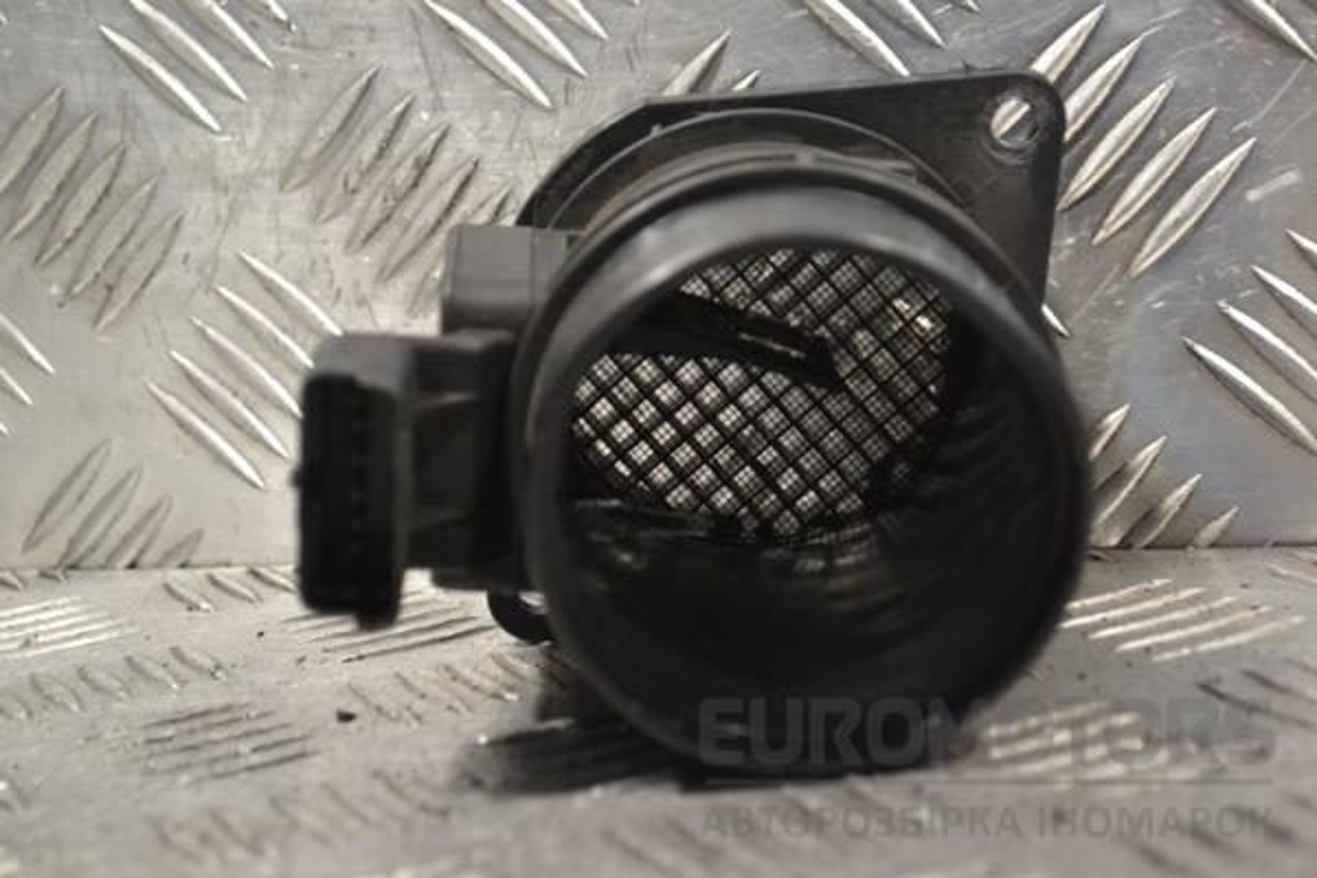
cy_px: 439
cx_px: 658
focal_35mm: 78
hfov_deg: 26.0
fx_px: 2853
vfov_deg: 17.5
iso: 3200
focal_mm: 52
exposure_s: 1/200
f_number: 7.1
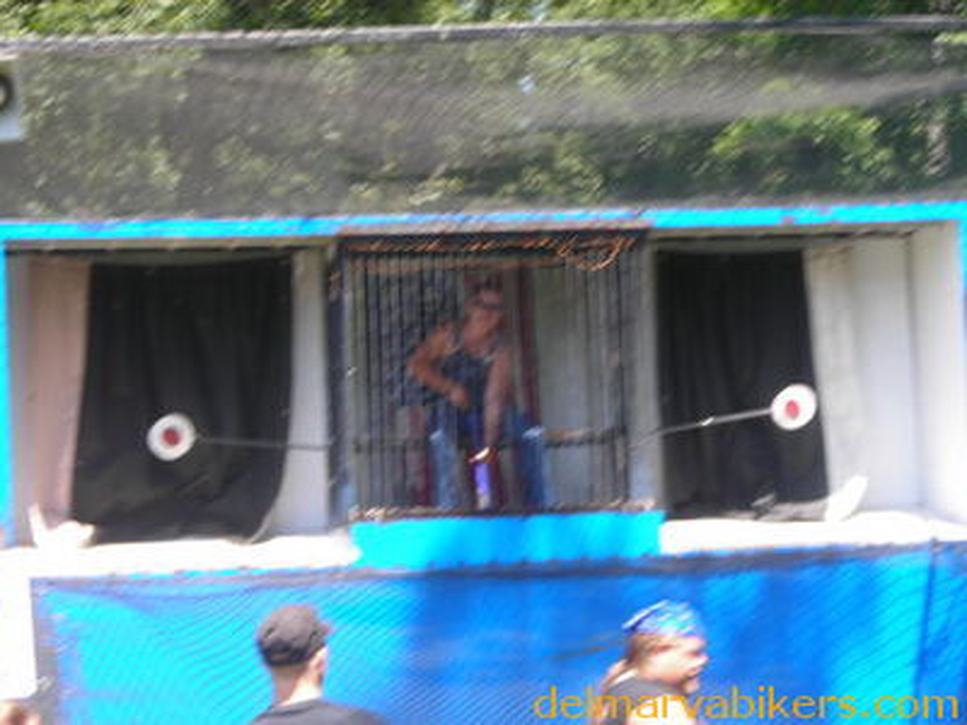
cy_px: 362
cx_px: 484
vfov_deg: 12.8
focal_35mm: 116
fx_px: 3240
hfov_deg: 17.0
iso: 50
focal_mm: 19.2
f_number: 5.3
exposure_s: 1/44.8
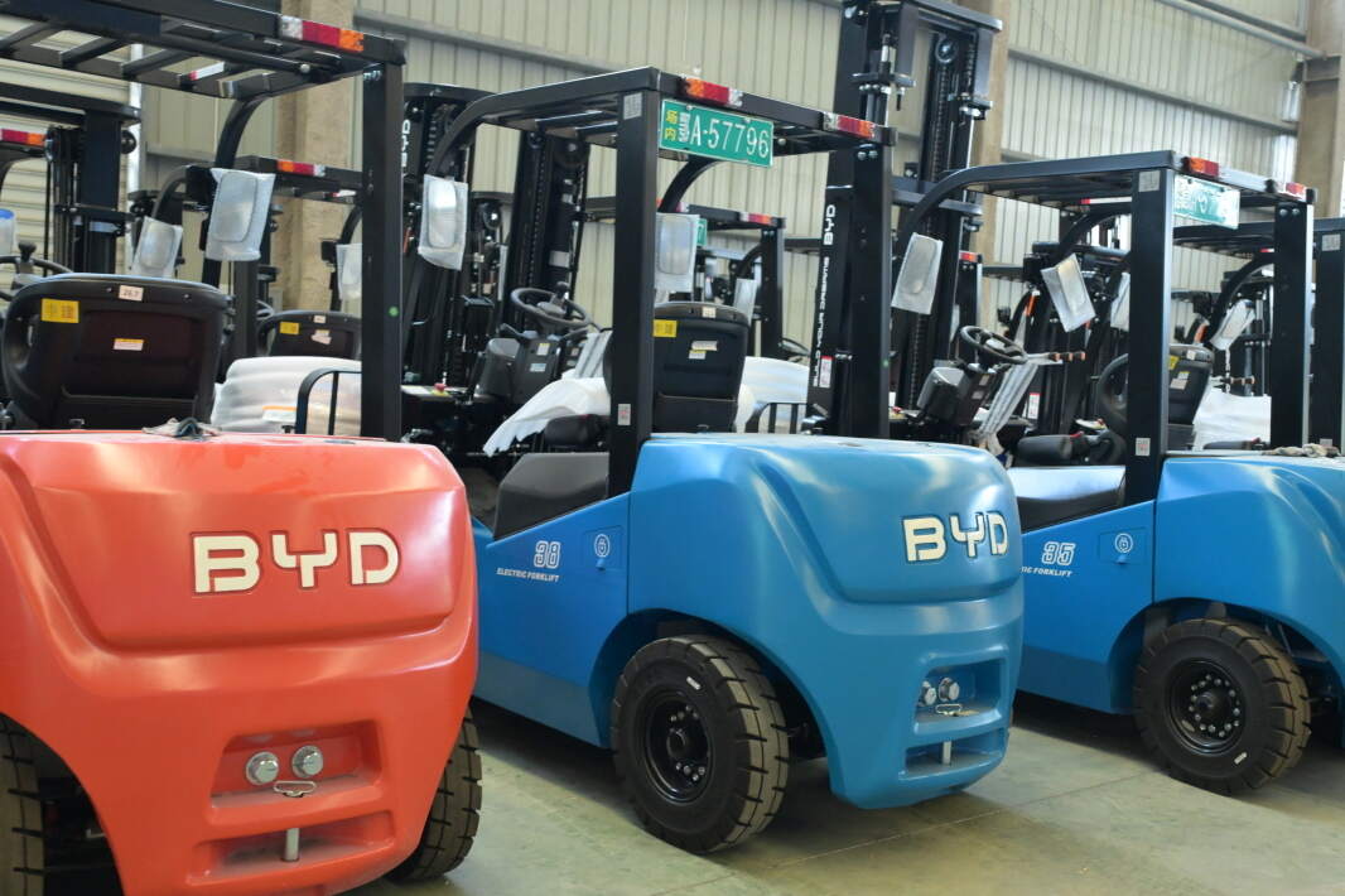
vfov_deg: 36.9
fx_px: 1345
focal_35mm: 36
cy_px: 448
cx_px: 672
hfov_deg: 53.1
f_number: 4
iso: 3200
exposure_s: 1/250
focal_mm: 24
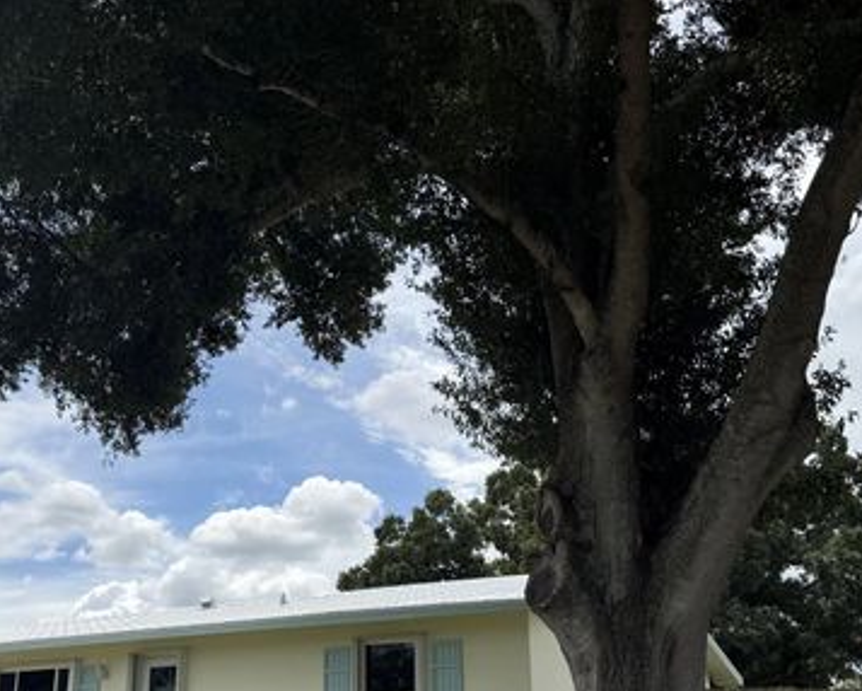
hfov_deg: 43.6
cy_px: 481
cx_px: 340
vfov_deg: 35.2
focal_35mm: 42
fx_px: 1072
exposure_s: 1/8130
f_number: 1.78
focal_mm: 6.76
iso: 80
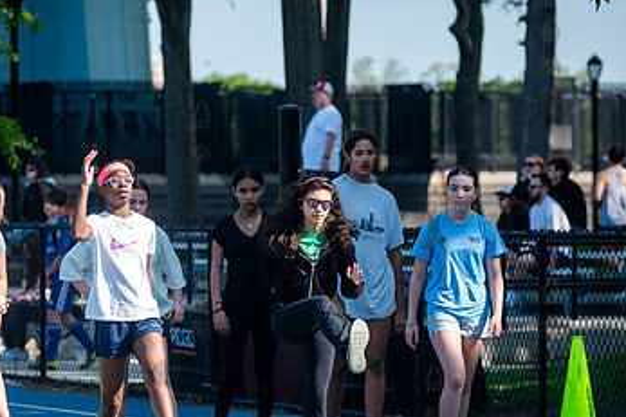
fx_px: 4779
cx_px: 167
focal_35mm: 275
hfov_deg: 7.5
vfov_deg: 5.0
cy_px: 329
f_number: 4
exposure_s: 1/2000
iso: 400
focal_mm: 135
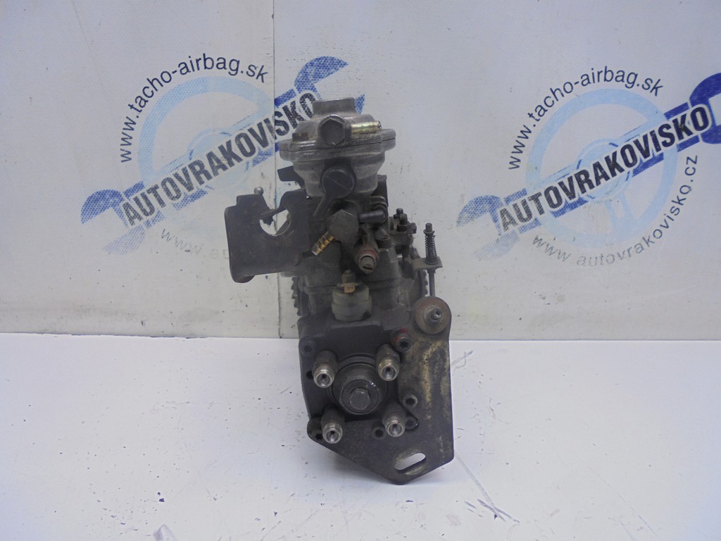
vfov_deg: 53.1
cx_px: 360
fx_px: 542
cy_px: 270
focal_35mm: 26
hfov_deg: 67.3
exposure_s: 1/30
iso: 100
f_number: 3.5
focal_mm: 4.6
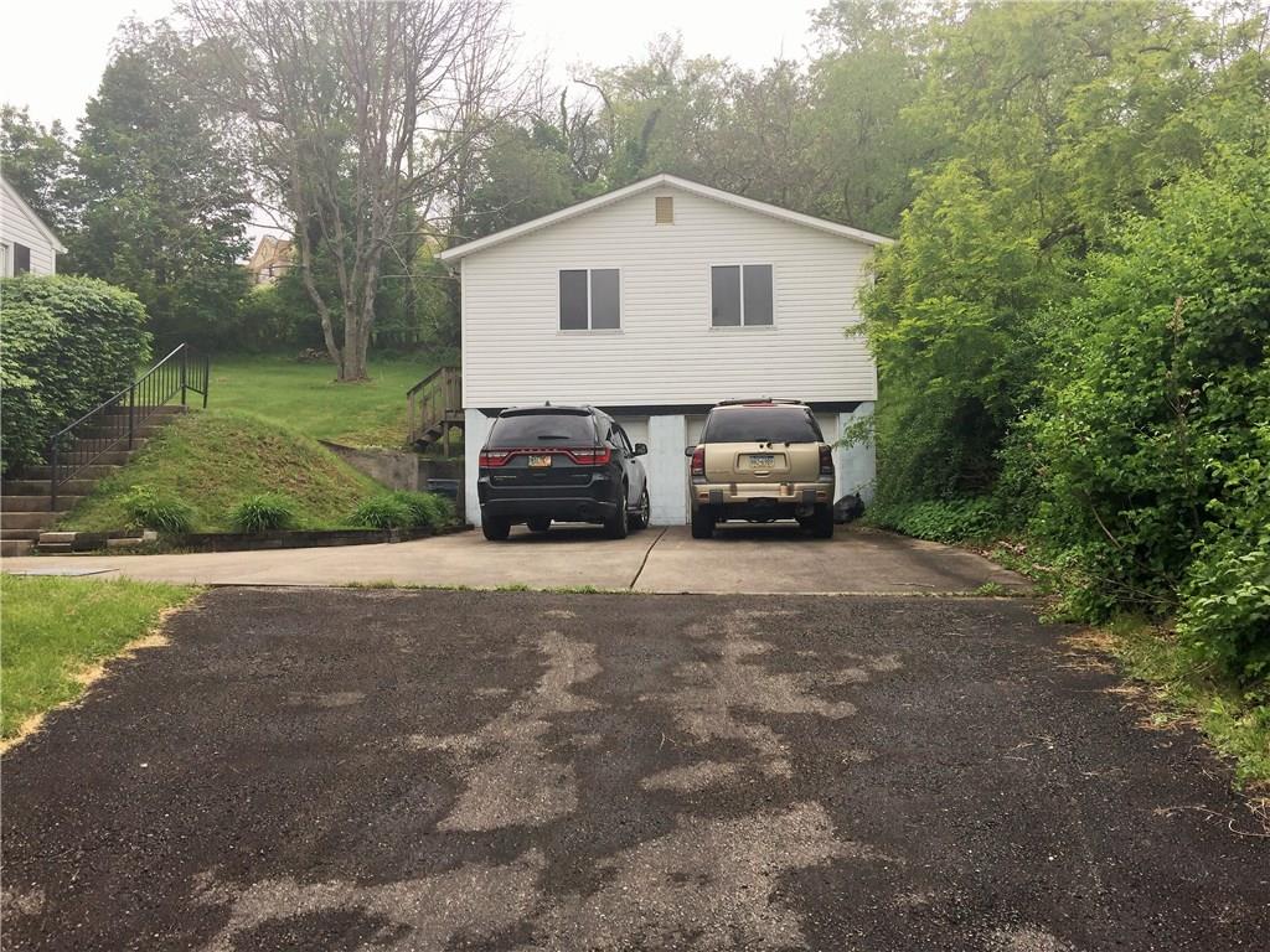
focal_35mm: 29
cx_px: 635
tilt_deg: +2.5
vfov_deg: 48.2
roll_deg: -0.3
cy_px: 476
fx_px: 1064
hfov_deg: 61.7
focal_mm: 4.15
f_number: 2.2
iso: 32
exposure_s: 1/760
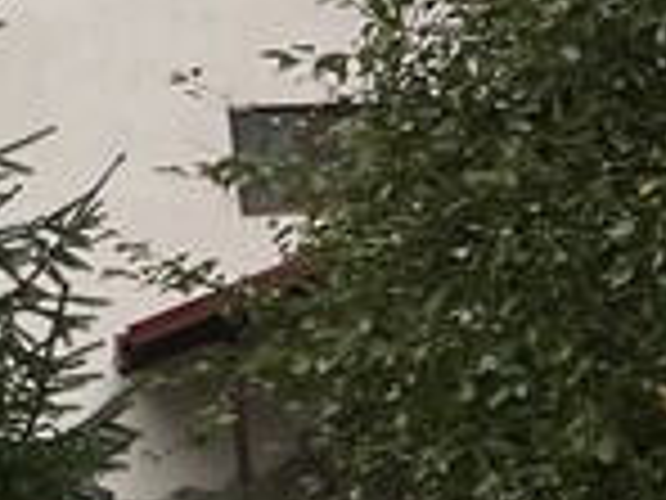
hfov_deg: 9.4
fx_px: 3463
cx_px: -1089
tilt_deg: +19.1
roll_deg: -0.3
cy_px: -590
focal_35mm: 180
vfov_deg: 7.8
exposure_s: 1/422
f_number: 1.5
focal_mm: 5.7
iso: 50
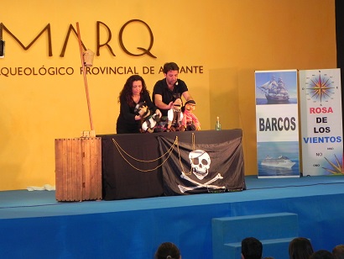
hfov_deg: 20.6
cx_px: 172
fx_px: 945
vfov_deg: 15.6
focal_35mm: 95
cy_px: 130
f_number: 4
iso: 410
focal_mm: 16.9
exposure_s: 1/30
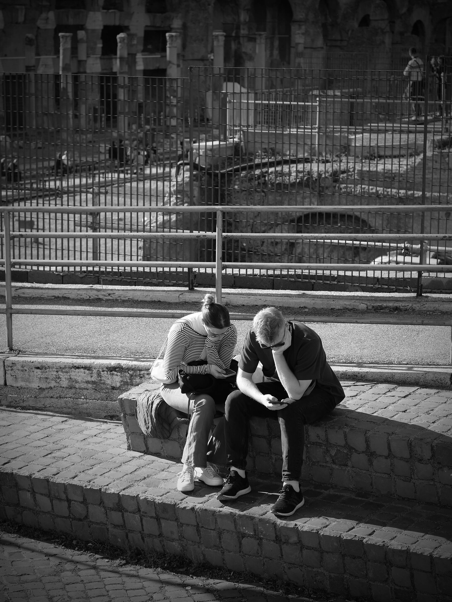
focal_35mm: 90
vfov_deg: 21.8
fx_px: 1567
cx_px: 226
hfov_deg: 16.4
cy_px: 301
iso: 200
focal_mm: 45
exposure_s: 1/640
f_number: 4
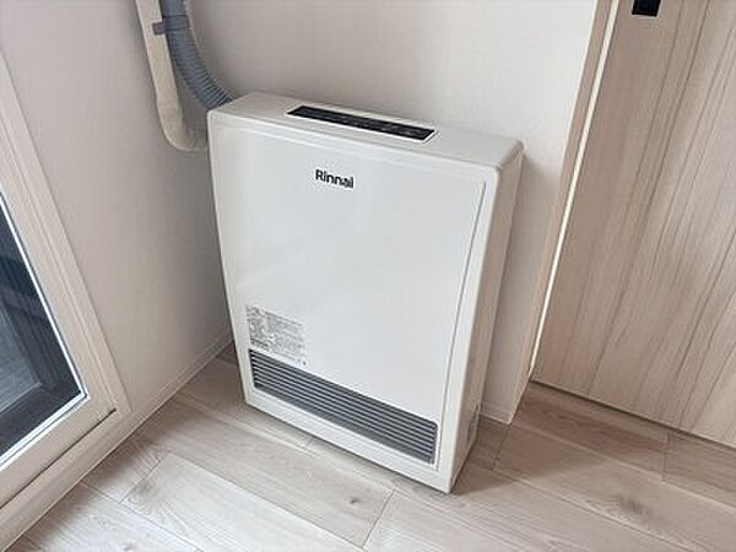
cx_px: 368
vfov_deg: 53.1
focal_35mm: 26
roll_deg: -1.9
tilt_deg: -35.3
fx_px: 553
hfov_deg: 67.3
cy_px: 276
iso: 125
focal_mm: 5.1
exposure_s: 1/100
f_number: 1.6
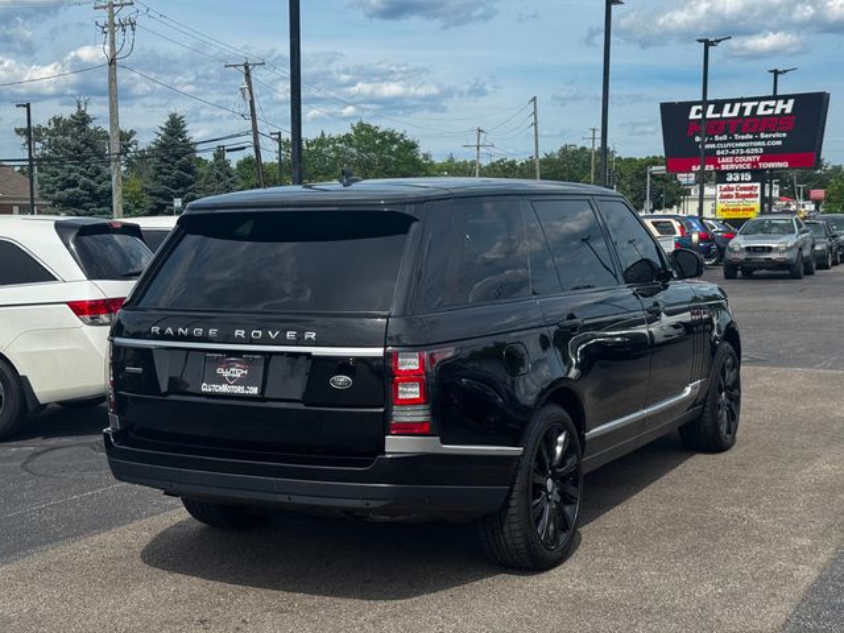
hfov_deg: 39.7
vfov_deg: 30.3
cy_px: 316
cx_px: 422
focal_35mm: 48
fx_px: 1170
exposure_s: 1/3817
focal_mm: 6.76
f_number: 1.78
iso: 64
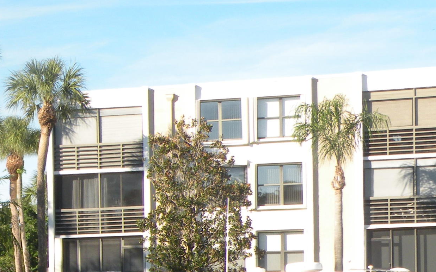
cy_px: 307
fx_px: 1283
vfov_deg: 11.9
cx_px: -56
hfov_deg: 18.5
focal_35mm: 108
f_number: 5.6
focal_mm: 7.4
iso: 64
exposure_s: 1/168
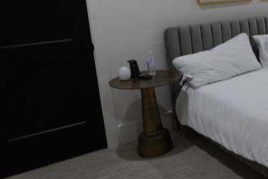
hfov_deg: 31.2
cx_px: 354
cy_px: 46
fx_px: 357
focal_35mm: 48
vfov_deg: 27.7
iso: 500
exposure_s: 1/60
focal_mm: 12
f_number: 4.5
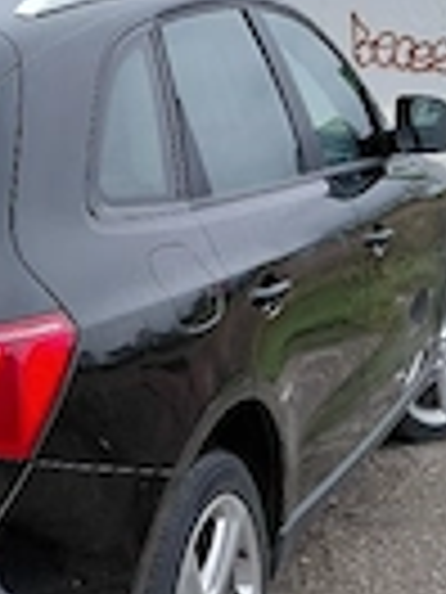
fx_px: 1306
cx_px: -104
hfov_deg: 18.3
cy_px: 351
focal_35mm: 76
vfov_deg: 25.6
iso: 125
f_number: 1.8
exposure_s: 1/120
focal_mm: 4.69
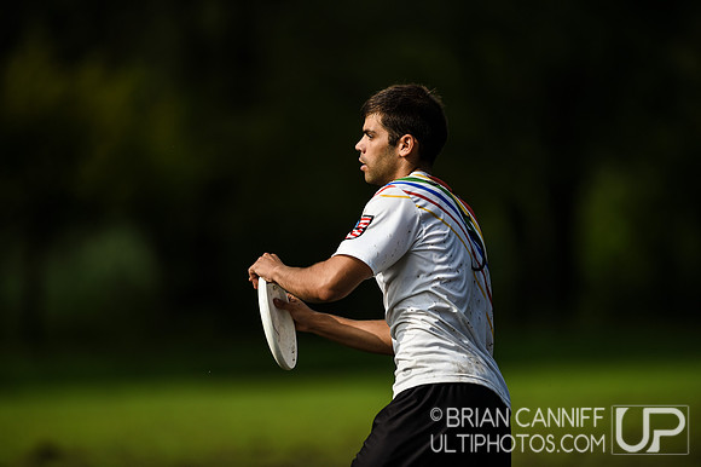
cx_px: 350
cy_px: 234
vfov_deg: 3.4
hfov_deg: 5.2
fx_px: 7784
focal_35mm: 400
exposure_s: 1/8000
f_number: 2.8
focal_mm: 400
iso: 200
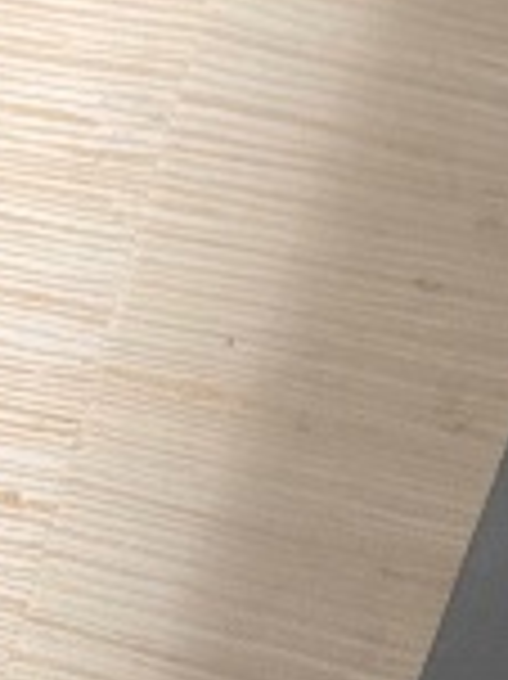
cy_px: 2058
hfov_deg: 6.7
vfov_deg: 8.8
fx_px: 3586
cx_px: -1425
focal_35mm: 183
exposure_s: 1/120
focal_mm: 6.3
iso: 1000
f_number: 1.7
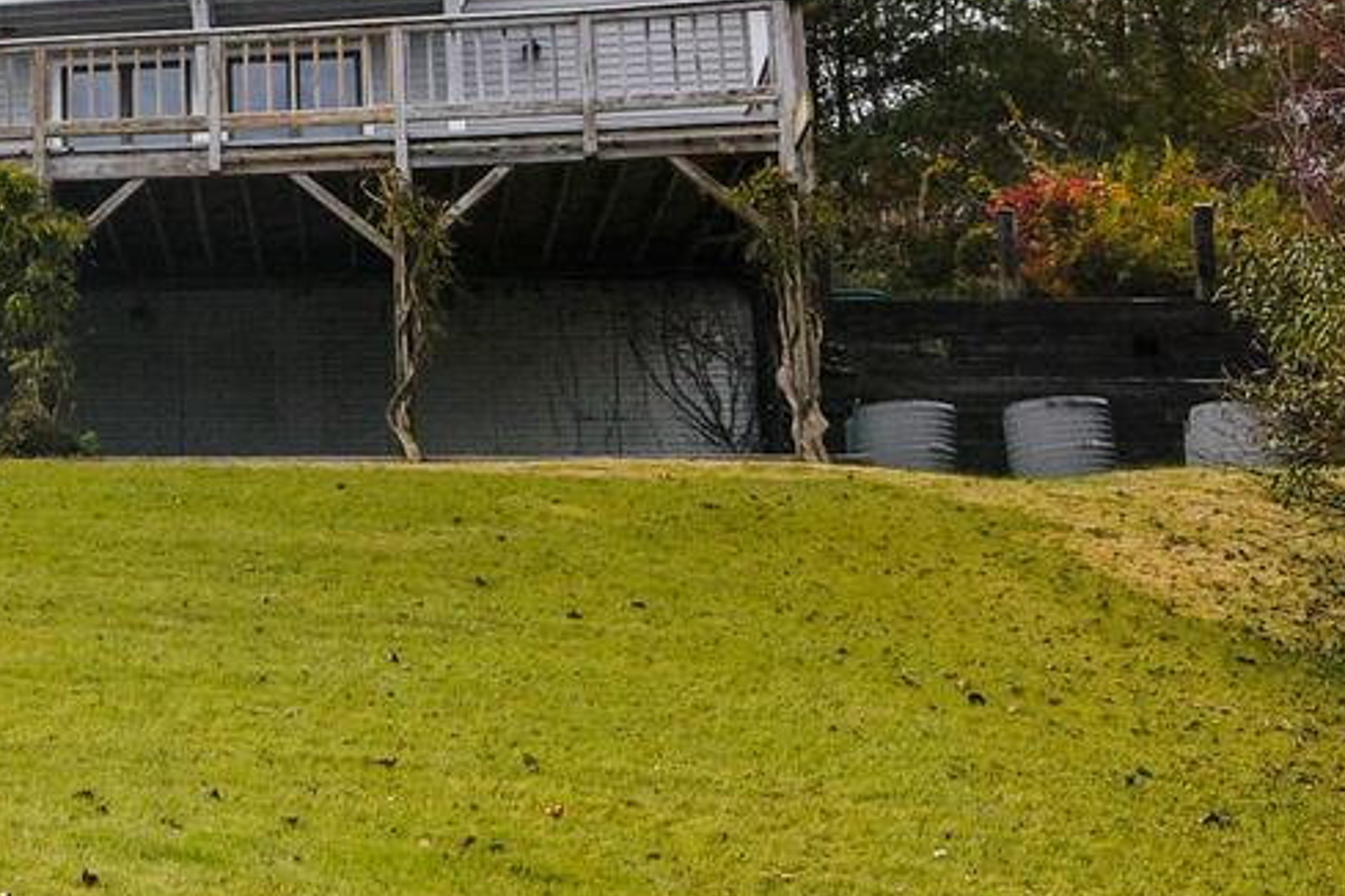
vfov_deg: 19.8
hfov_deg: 23.3
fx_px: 2503
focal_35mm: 67
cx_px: -737
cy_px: 33
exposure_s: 1/250
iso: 100
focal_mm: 16
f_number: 8
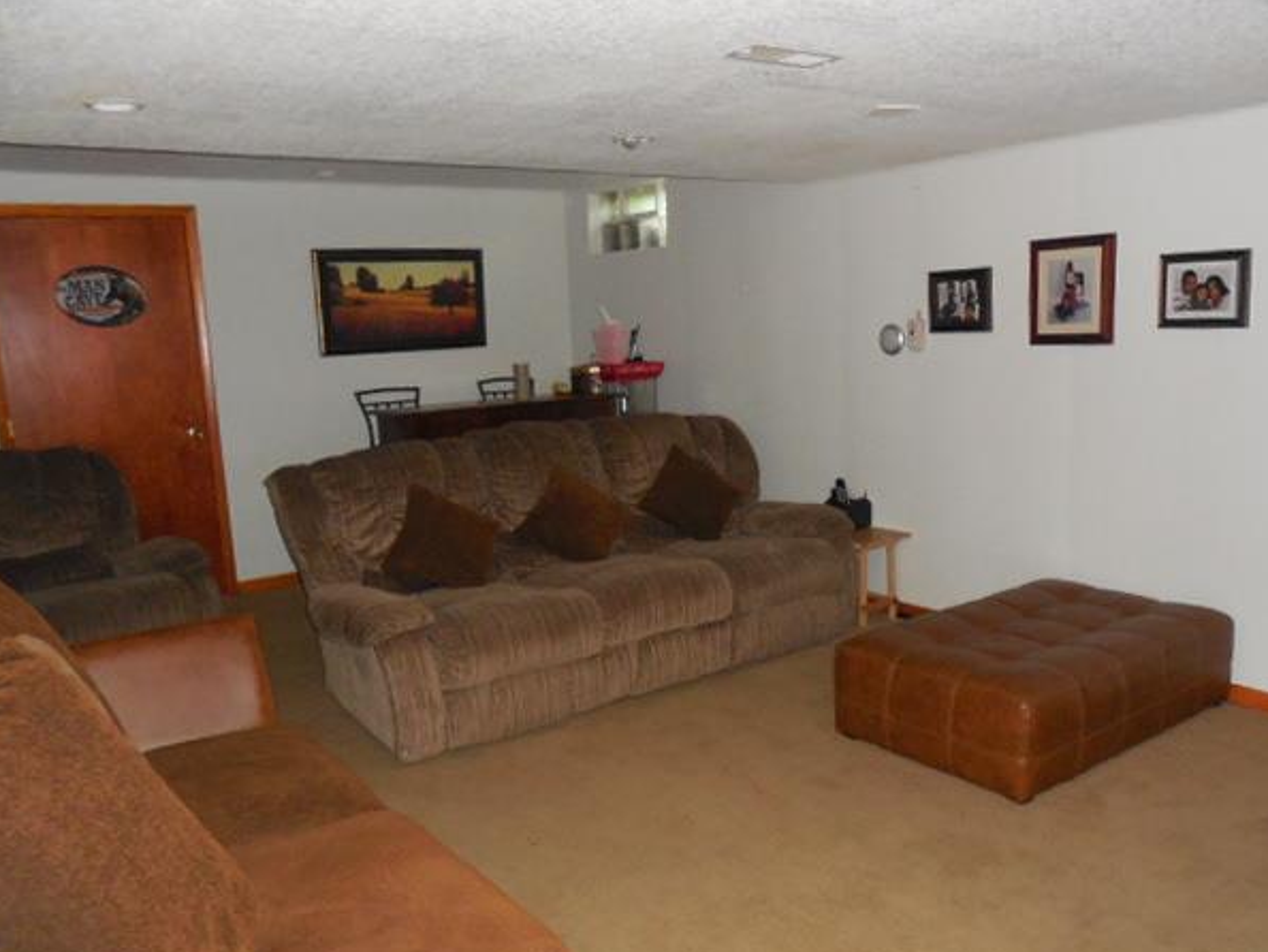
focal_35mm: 28
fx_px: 1026
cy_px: 504
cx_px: 664
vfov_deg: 49.8
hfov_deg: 63.4
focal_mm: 4.6
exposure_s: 1/25
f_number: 3.5
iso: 900
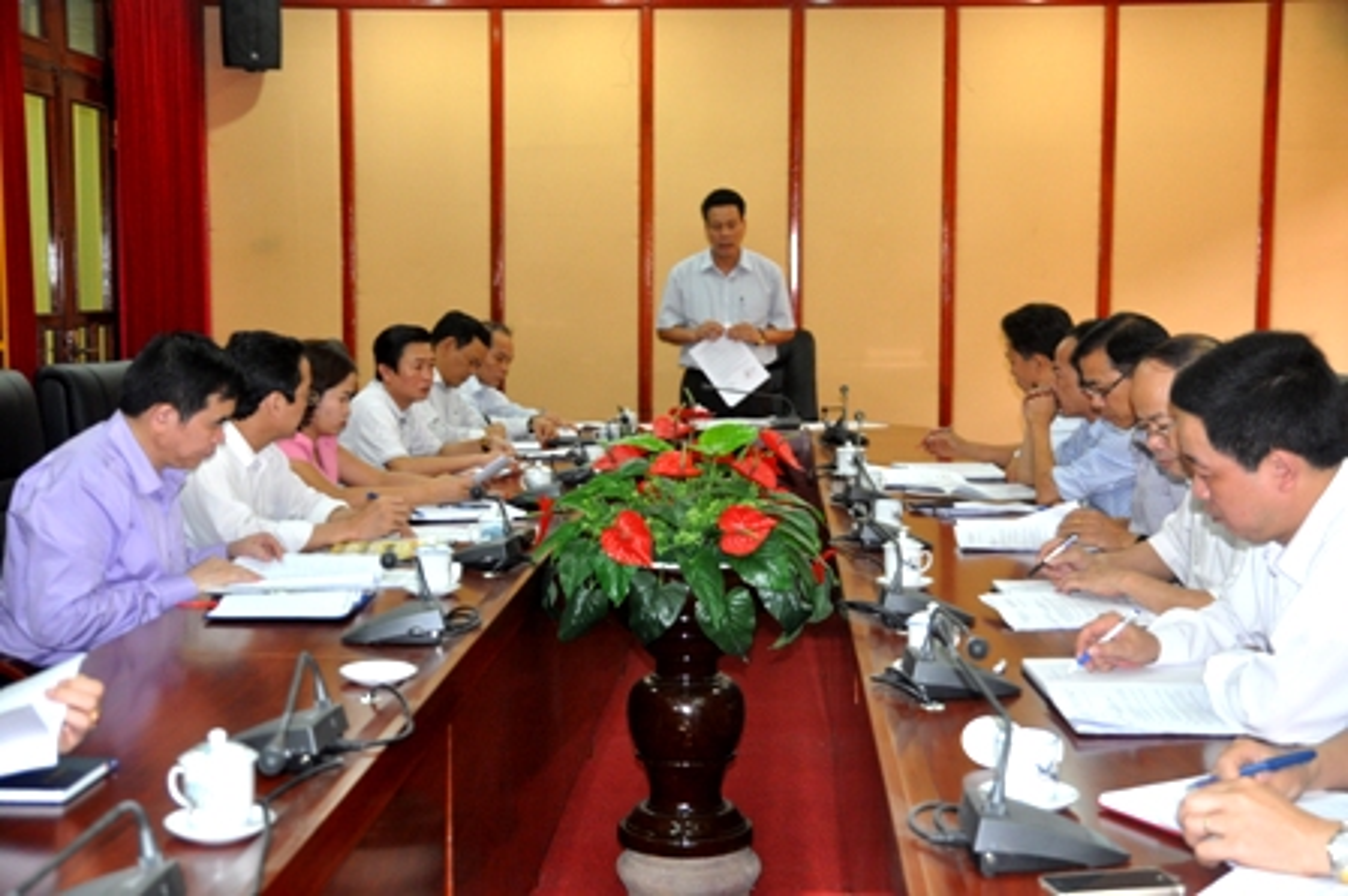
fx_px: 1908
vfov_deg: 26.4
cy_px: 448
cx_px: 674
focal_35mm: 51
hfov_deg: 38.9
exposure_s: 1/60
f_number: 4
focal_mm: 34
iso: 800
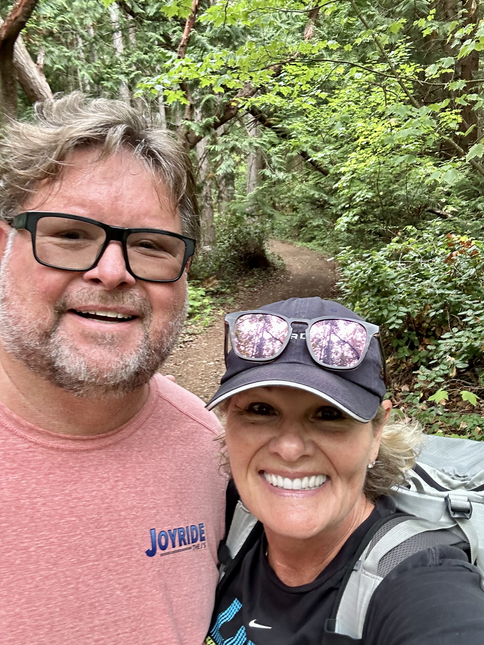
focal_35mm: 30
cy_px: 322
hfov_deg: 46.8
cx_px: 242
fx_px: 559
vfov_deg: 60.0
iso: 80
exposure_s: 1/60
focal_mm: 2.69
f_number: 1.9
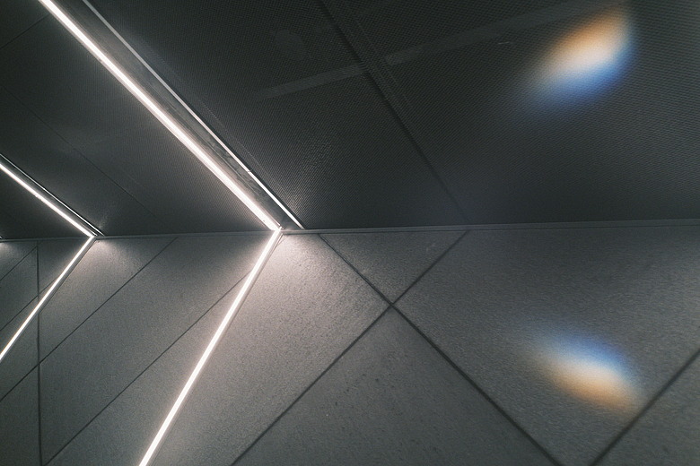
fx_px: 544
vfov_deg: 46.4
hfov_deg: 65.5
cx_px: 350
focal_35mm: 28
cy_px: 233
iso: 2500
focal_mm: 28
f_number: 4.5
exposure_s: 1/125
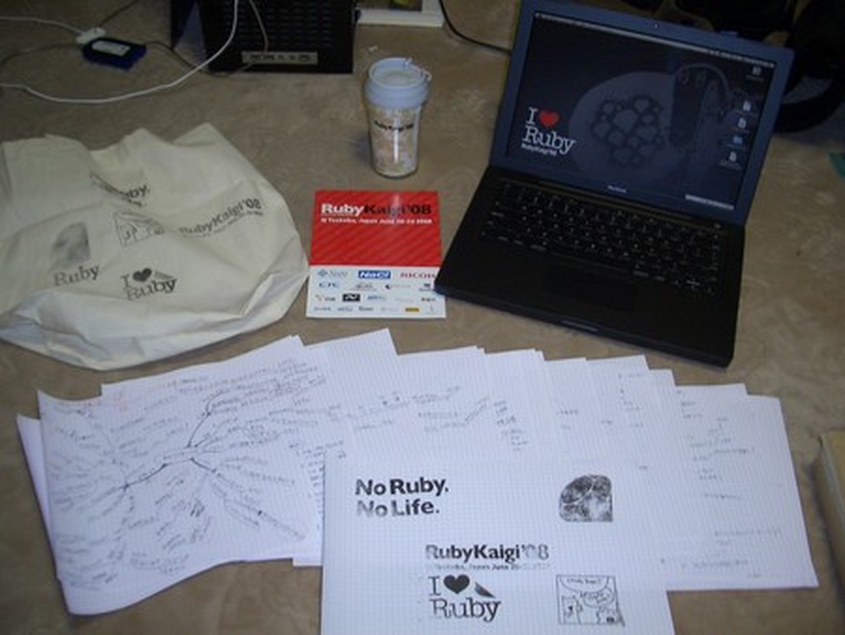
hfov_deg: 52.6
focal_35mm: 35
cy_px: 318
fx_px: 855
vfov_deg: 40.7
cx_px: 422
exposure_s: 1/40
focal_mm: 5.8
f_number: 2.6
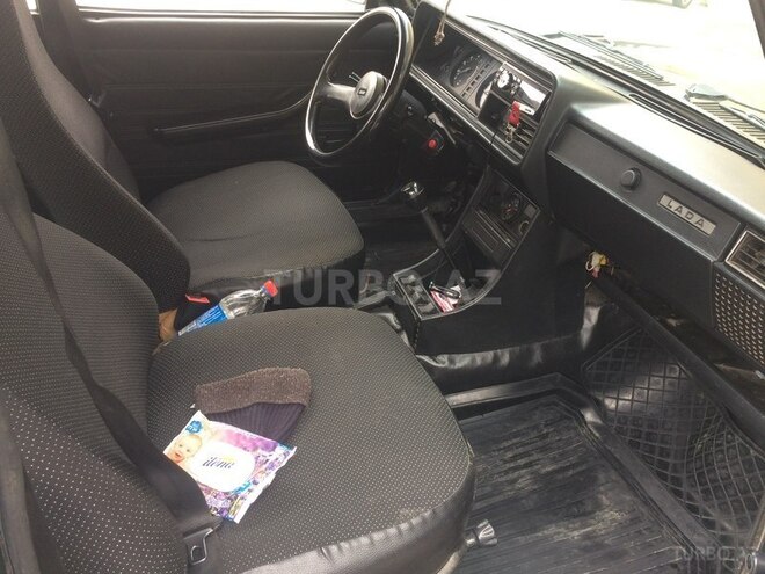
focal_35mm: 29
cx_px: 382
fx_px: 641
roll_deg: -12.6
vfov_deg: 48.2
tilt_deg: -32.3
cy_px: 287
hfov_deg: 61.7
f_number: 2.2
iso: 50
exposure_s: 1/100
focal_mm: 4.15
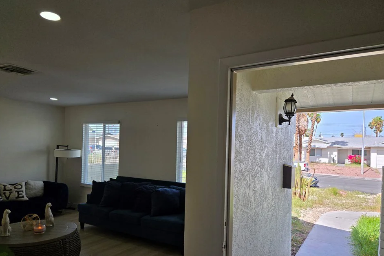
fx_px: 277
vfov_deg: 49.3
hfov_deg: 69.4
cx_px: 185
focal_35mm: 26
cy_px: 150
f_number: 1.8
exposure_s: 1/1794
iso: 80
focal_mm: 5.4
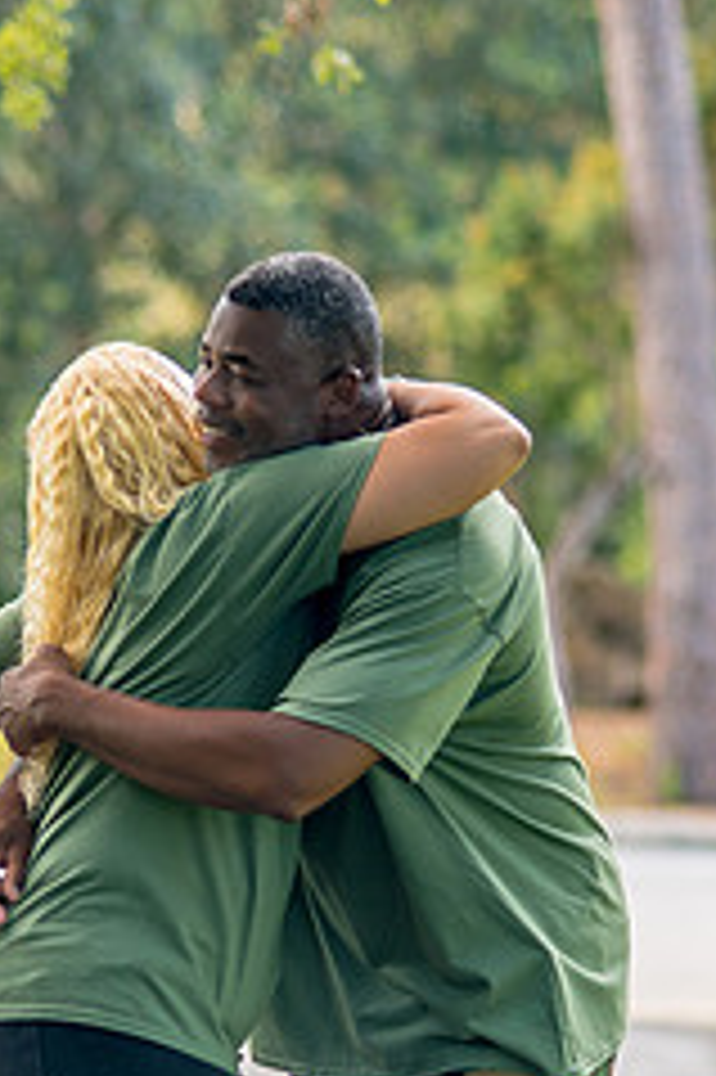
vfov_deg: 12.8
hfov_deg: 8.6
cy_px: 675
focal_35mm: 160
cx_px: 272
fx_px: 4780
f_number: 2.2
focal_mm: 85
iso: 100
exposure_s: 1/200
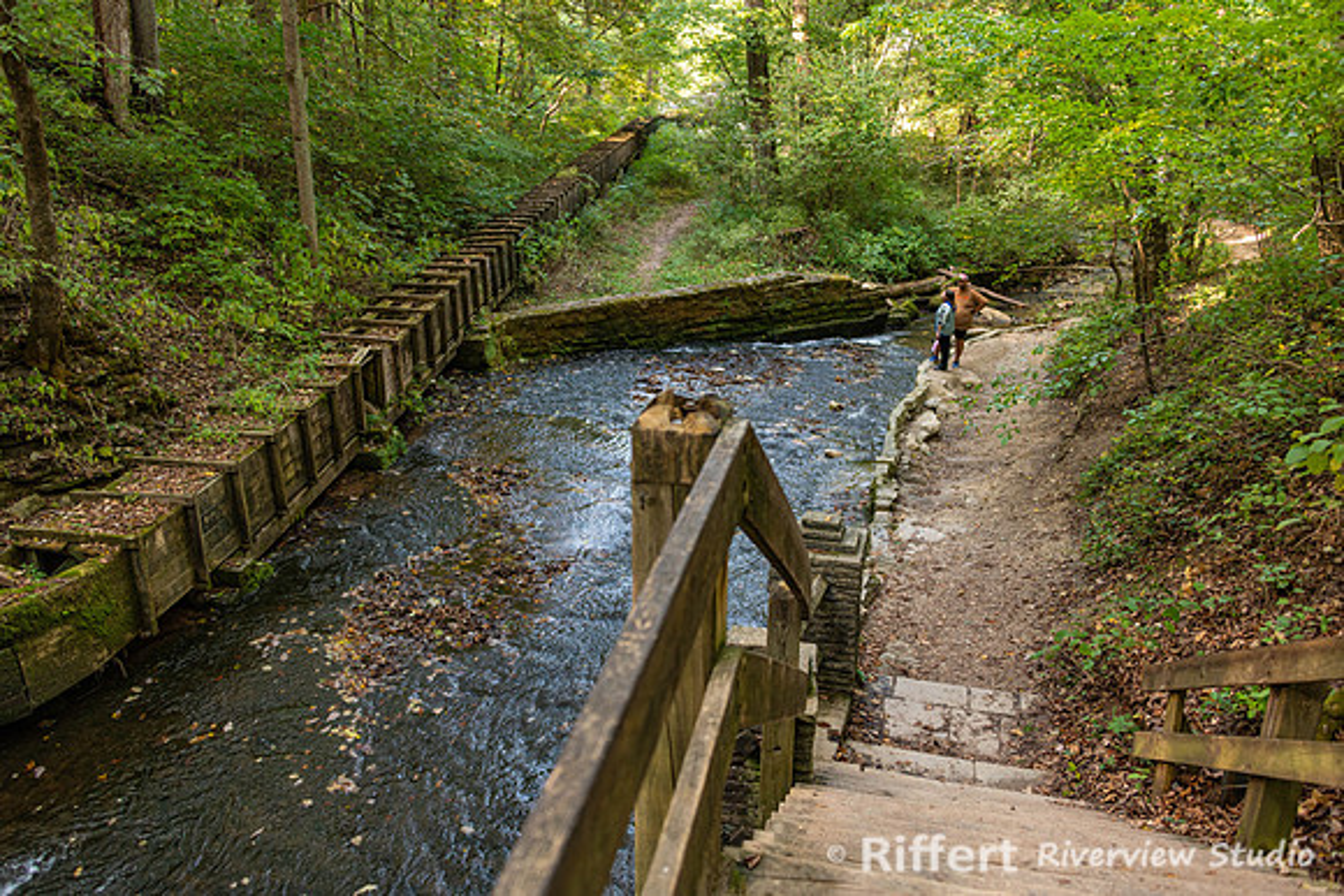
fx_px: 1046
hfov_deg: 65.5
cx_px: 672
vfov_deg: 46.4
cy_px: 448
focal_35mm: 28
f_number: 3.5
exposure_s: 1/160
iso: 720
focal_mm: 28
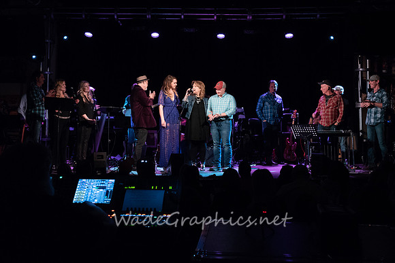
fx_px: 442
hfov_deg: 48.1
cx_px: 194
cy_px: 97
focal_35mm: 40
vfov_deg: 33.0
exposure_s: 1/125
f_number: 6.3
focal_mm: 32
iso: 6400
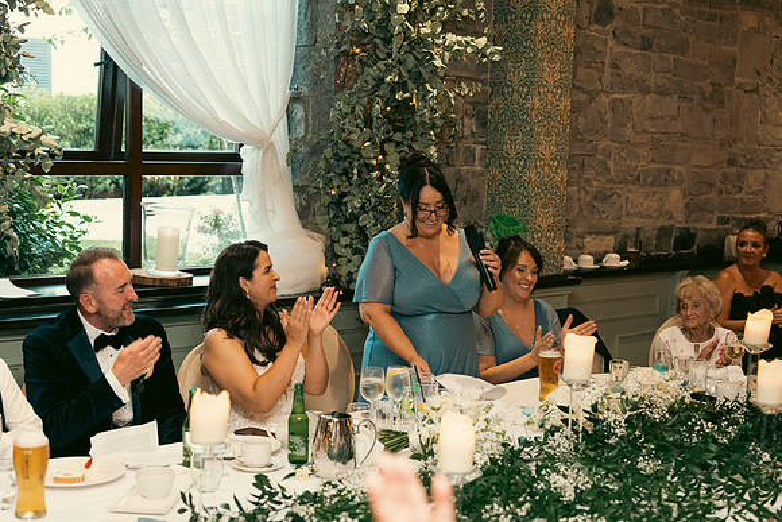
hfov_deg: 36.2
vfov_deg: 24.6
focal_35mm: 55
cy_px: 261
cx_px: 391
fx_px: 1195
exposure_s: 1/160
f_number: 3.5
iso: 2500
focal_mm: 55
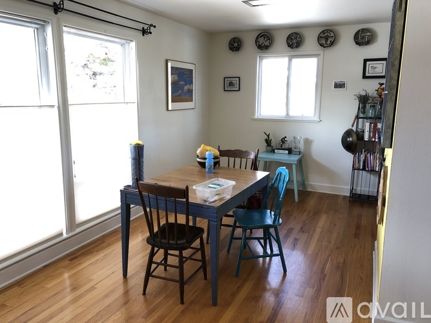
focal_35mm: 28
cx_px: 216
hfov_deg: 63.5
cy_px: 162
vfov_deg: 49.7
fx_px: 349
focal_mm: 4
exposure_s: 1/30
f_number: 1.8
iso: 40
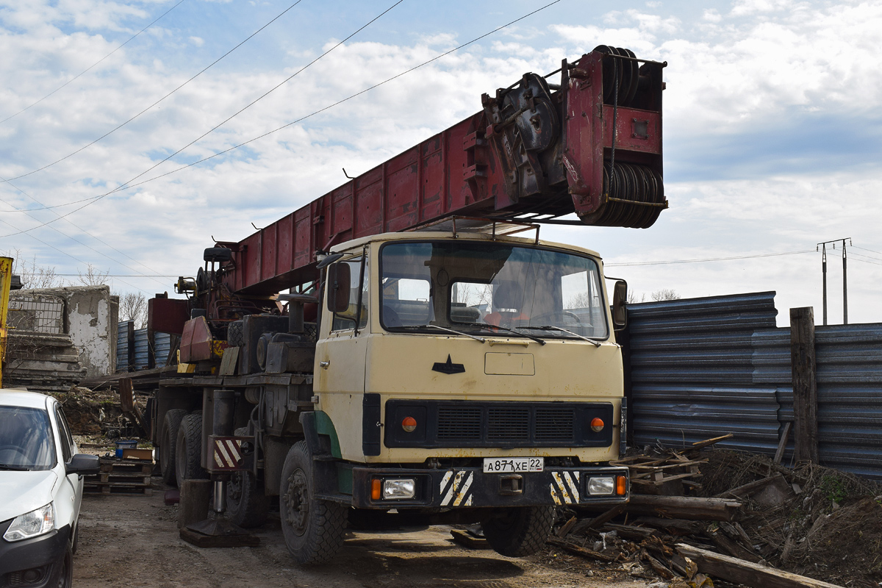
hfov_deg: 49.6
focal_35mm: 39
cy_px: 294
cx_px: 441
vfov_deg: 34.2
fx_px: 955
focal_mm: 26
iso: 200
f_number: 10
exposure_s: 1/400
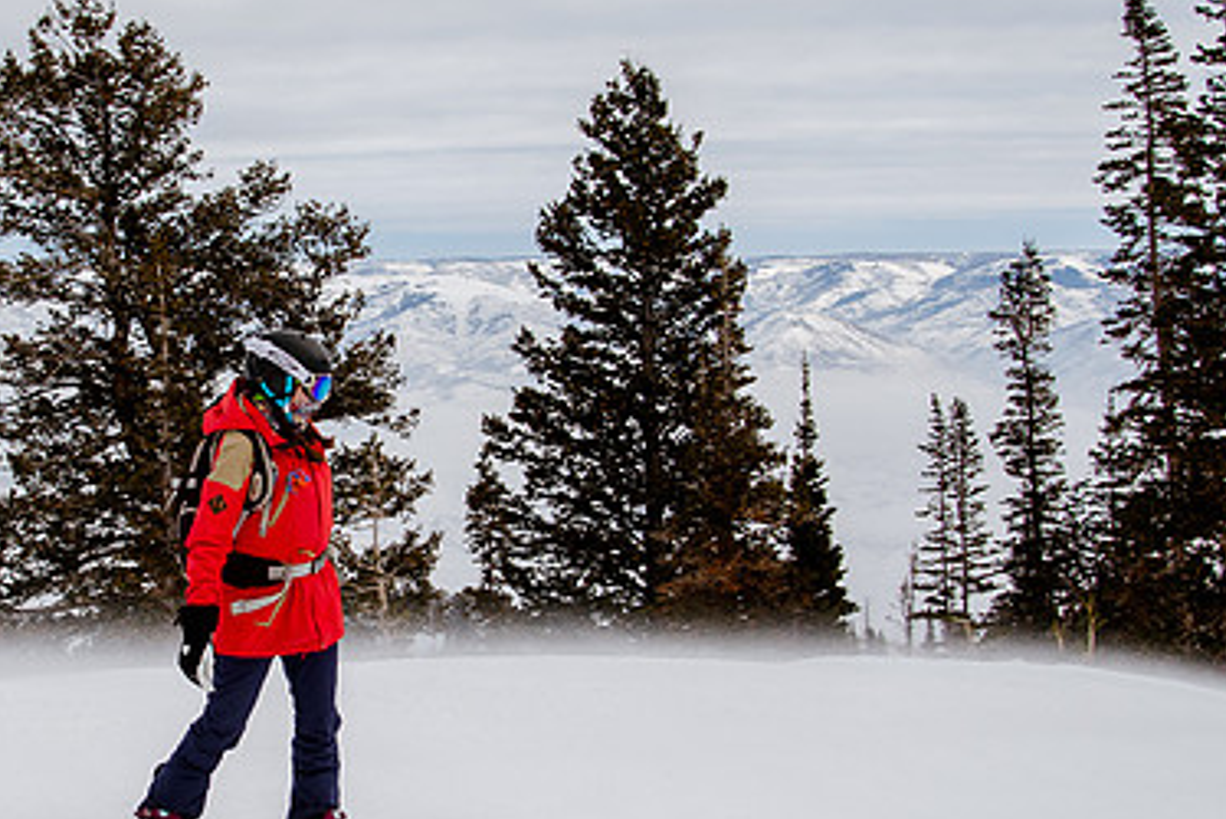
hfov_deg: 26.9
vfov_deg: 18.5
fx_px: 2522
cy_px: 443
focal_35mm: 74
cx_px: 274
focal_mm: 24
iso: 400
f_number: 5.6
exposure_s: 1/1000
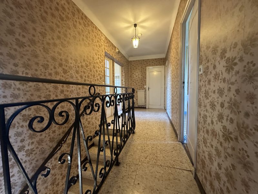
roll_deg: +0.5
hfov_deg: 102.1
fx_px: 104
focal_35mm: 14
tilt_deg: -2.9
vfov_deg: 85.7
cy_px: 97
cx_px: 129
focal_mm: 2.22
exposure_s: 1/60
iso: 640
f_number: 2.2
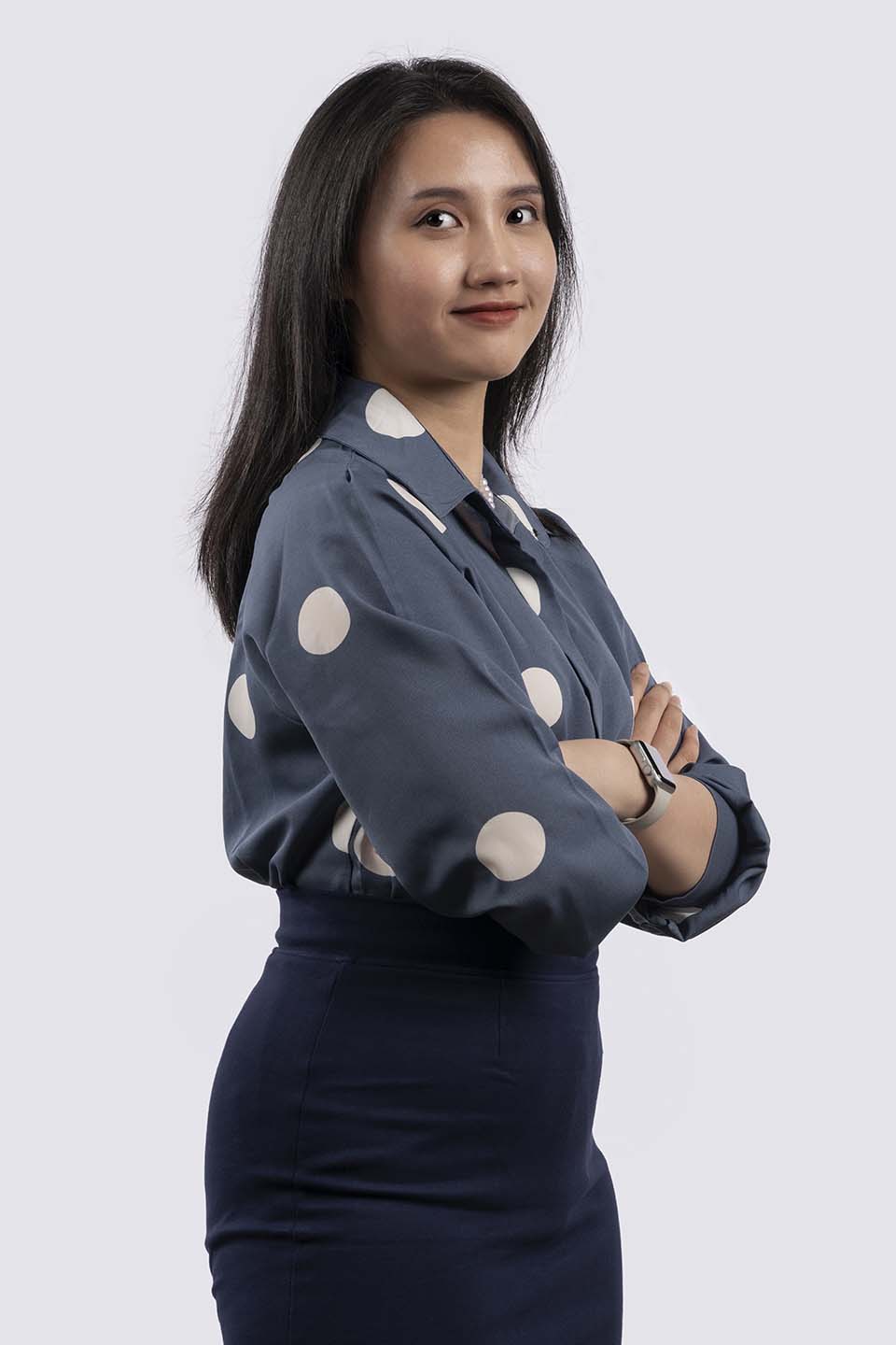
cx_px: 448
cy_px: 672
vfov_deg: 19.5
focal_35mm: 105
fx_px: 3920
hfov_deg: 13.0
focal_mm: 105
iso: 100
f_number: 10
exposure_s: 1/250
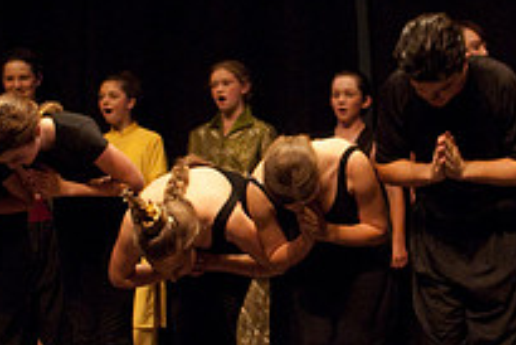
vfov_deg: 11.5
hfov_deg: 17.0
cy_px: 116
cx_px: 430
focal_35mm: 119
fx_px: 1707
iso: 1000
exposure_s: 1/125
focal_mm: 28
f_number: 2.8
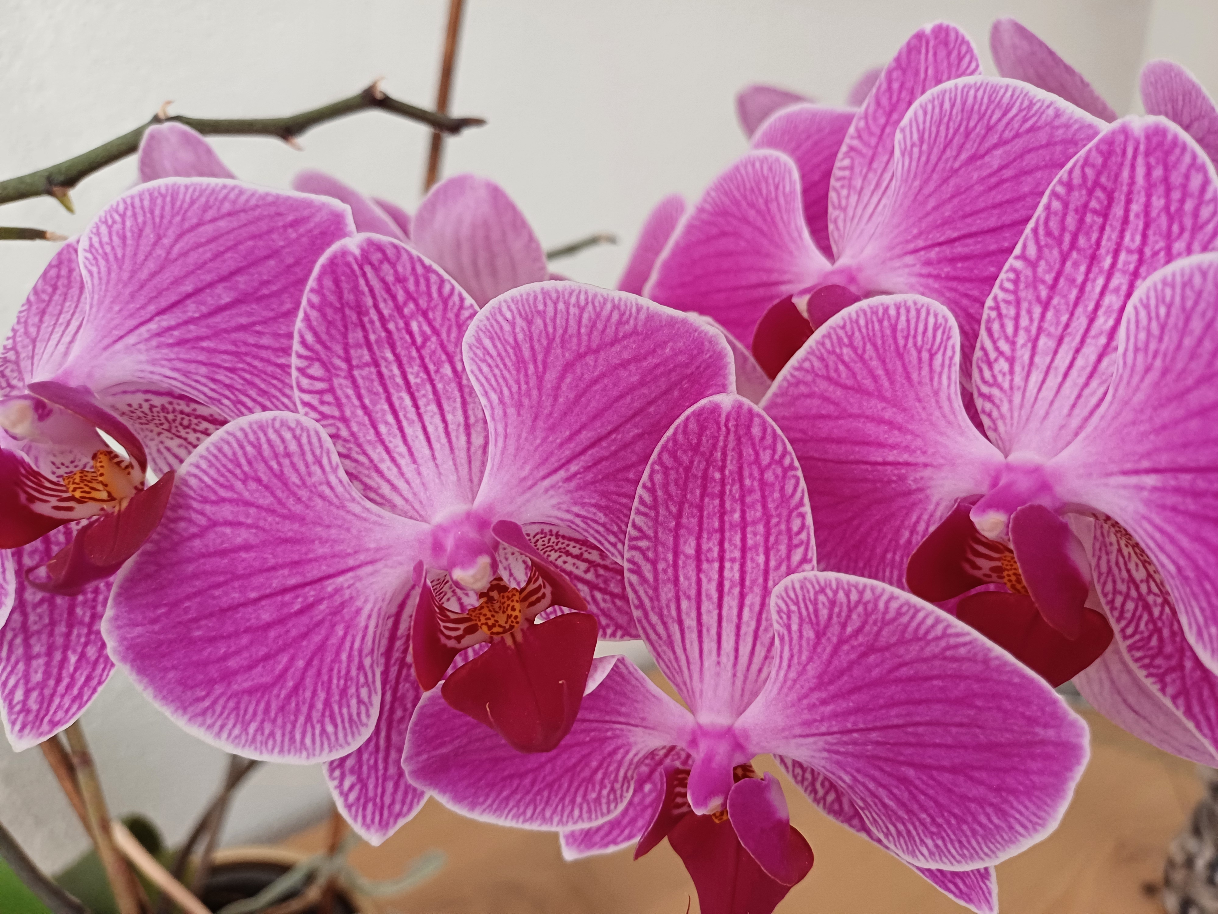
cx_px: 609
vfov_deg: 54.9
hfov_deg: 69.4
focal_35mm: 25
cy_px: 457
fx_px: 880
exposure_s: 1/50
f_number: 1.8
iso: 320
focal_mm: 4.65
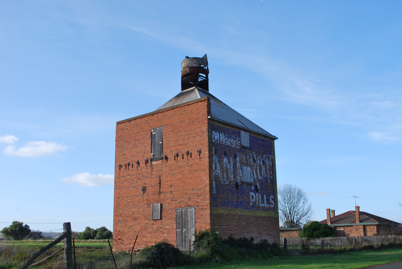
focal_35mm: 39
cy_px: 134
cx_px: 201
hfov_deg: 49.5
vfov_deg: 34.3
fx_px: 436
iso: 100
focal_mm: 26
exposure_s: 1/200
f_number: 7.1
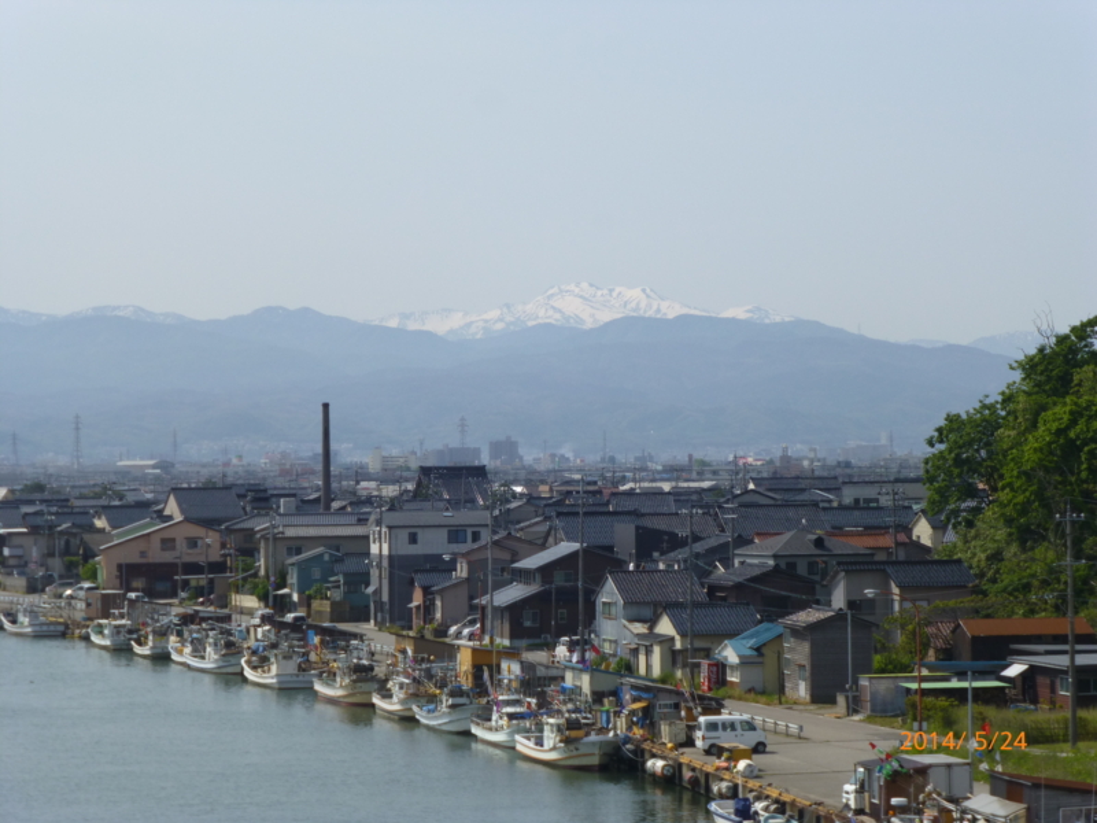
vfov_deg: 12.1
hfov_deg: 16.1
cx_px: 548
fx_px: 3866
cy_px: 412
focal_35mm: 122
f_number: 5.4
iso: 100
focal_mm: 21.8
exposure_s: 1/800
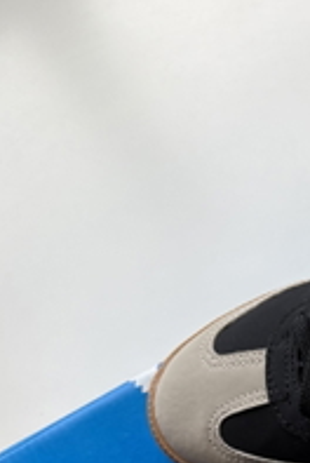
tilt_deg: -78.8
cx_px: 446
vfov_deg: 25.7
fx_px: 940
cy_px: 506
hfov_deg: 17.2
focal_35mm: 73
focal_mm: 5.96
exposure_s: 1/331
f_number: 1.6
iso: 50
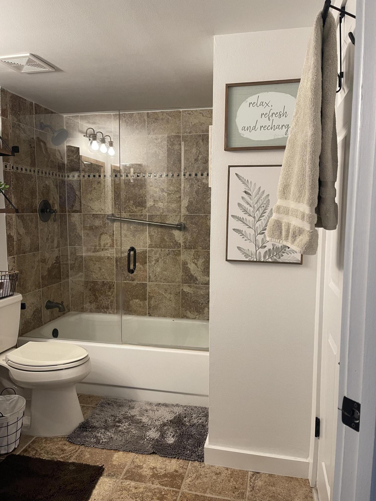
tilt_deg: -5.9
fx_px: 377
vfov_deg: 67.3
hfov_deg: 53.1
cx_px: 188
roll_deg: -1.0
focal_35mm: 26
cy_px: 250
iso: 160
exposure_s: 1/60
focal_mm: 5.1
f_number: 1.6
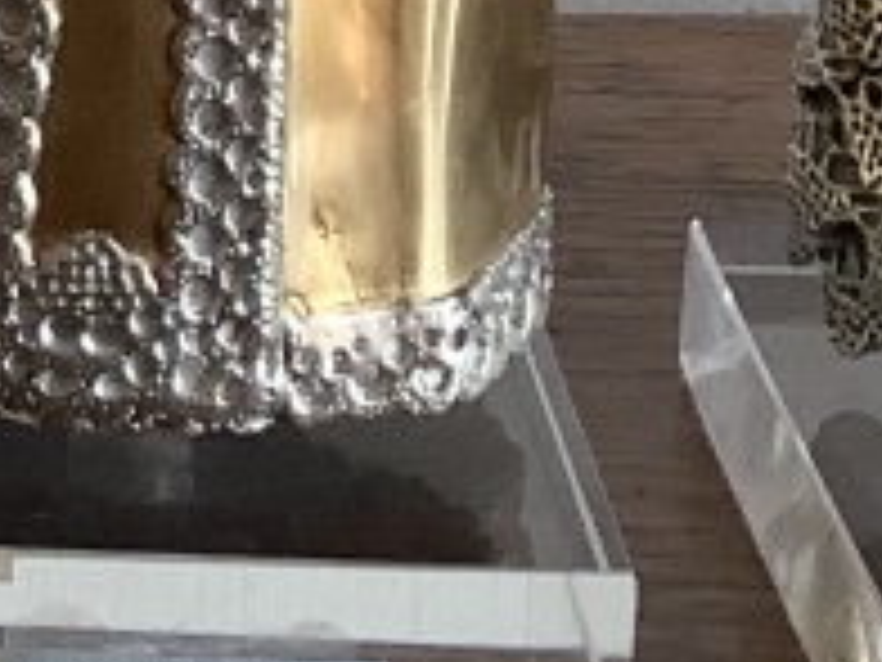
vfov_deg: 7.5
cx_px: -688
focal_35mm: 190
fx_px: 4841
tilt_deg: -14.8
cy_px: -703
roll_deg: -0.5
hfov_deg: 9.9
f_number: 2.4
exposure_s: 1/50
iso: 50
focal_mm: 3.3
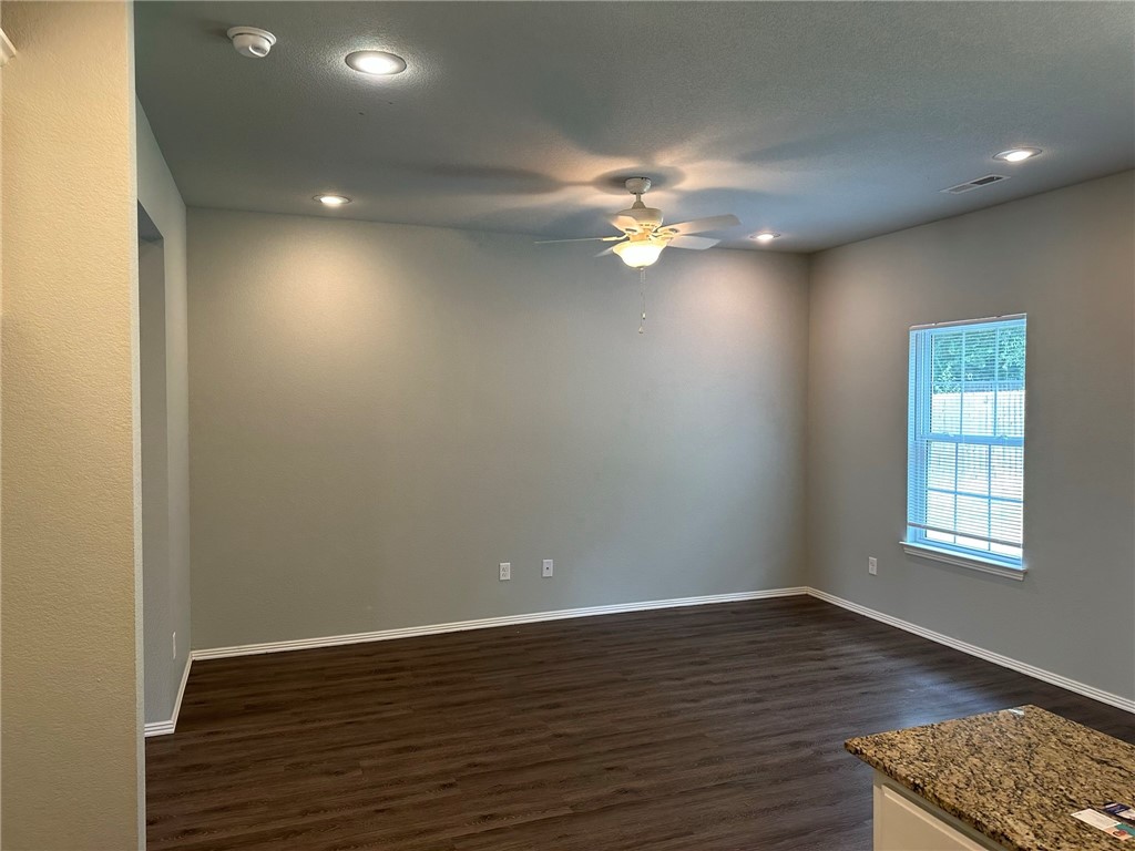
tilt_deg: -2.3
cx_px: 568
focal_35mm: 24
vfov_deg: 56.8
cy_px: 426
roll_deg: -0.3
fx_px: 787
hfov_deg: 71.6
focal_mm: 6.86
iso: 200
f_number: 1.78
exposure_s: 1/120
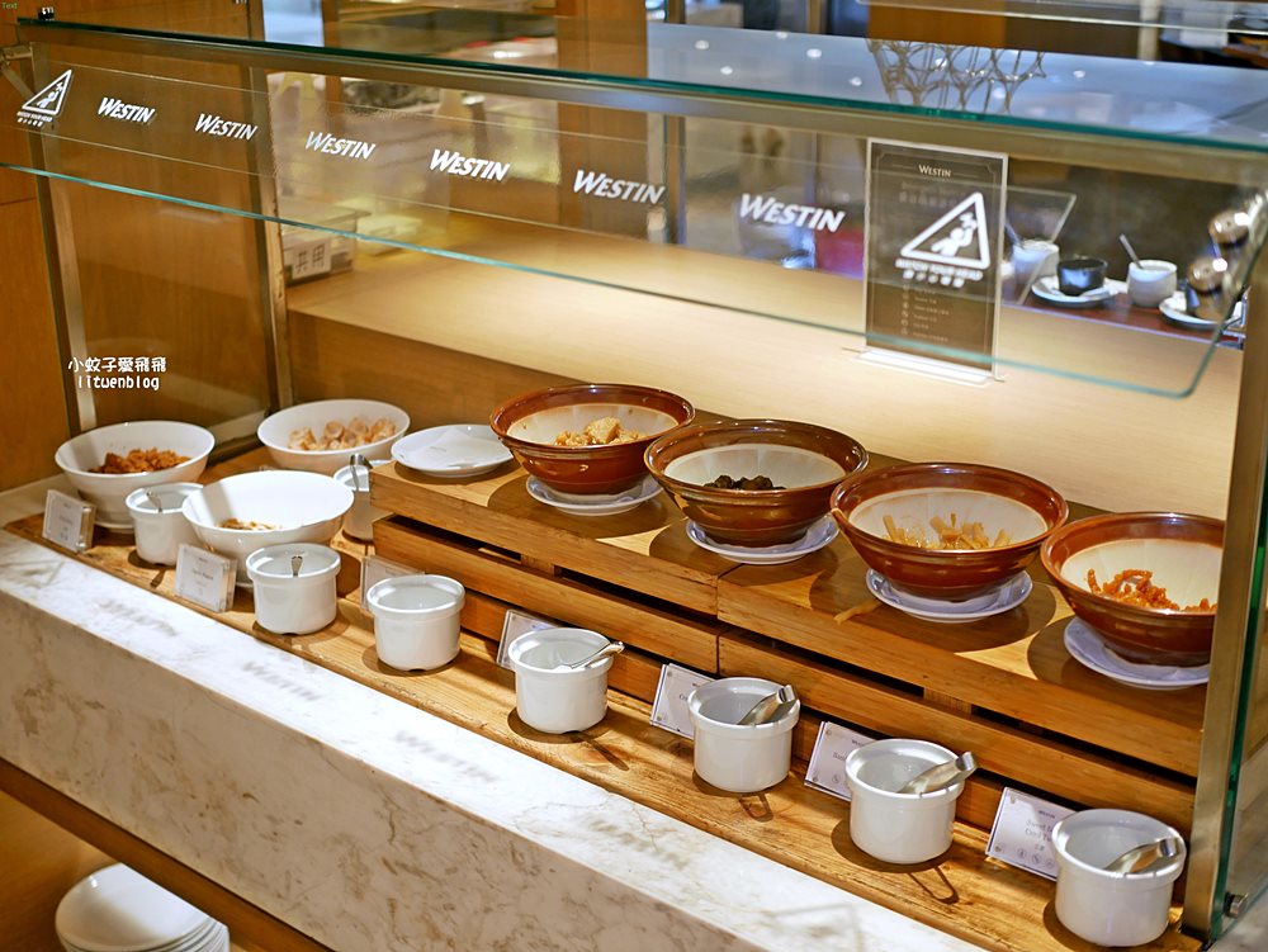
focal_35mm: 50
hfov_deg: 38.2
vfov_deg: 29.1
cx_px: 634
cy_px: 476
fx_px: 1832
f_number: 1.8
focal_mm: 25
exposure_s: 1/60
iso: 250
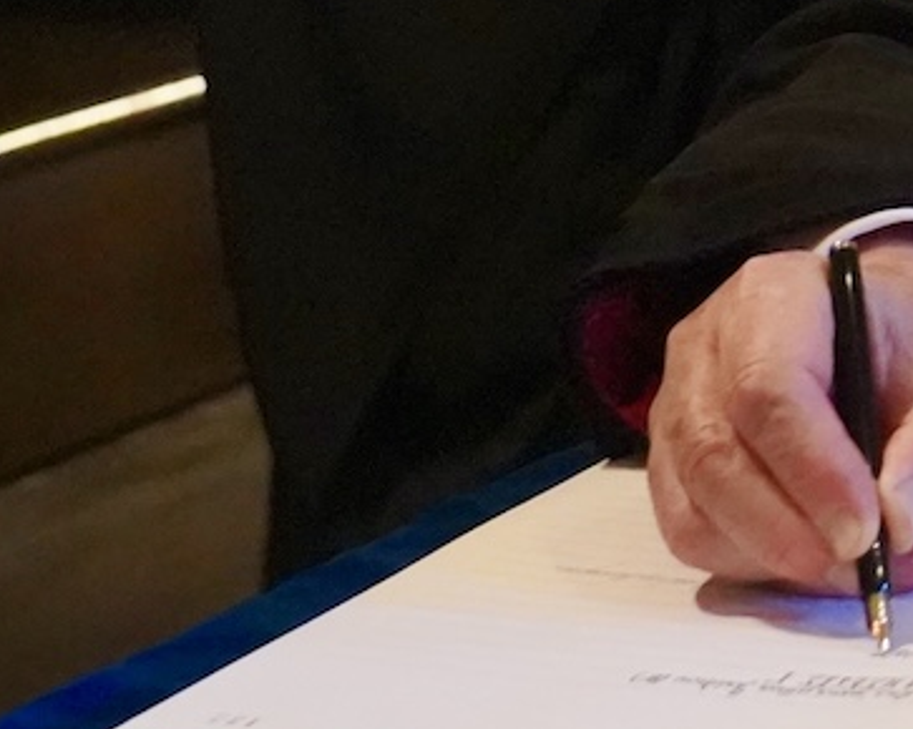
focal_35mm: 149
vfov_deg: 10.0
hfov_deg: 12.0
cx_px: 1582
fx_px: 4024
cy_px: -359
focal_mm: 30
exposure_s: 1/160
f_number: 4
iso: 10000
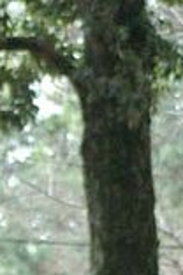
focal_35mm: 423
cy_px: -115
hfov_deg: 3.2
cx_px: 360
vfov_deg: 4.8
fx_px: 3227
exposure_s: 1/1000
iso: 1600
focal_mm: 43
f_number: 2.8
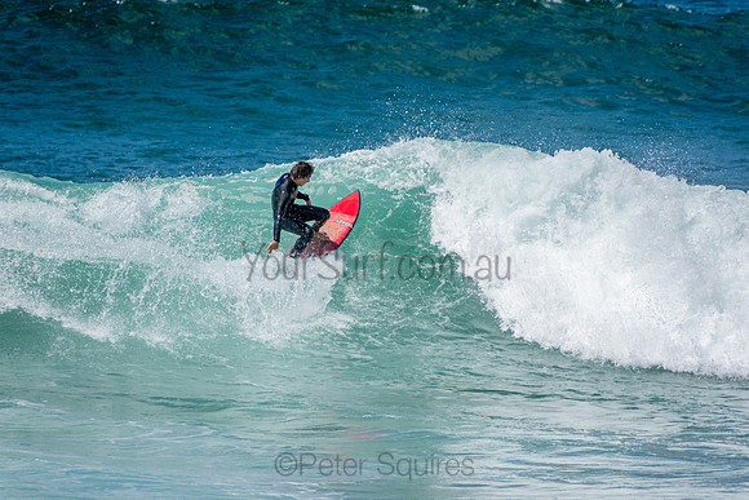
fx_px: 12486
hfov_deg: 3.4
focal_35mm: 600
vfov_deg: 2.3
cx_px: 374
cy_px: 250
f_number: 5.6
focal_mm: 400
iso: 250
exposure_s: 1/2000
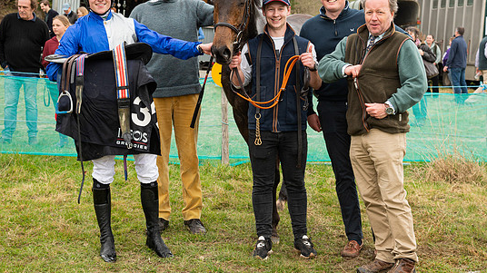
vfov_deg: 17.2
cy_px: 88
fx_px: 904
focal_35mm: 70
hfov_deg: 30.2
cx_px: 254
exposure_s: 1/250
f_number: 5
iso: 400
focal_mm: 52
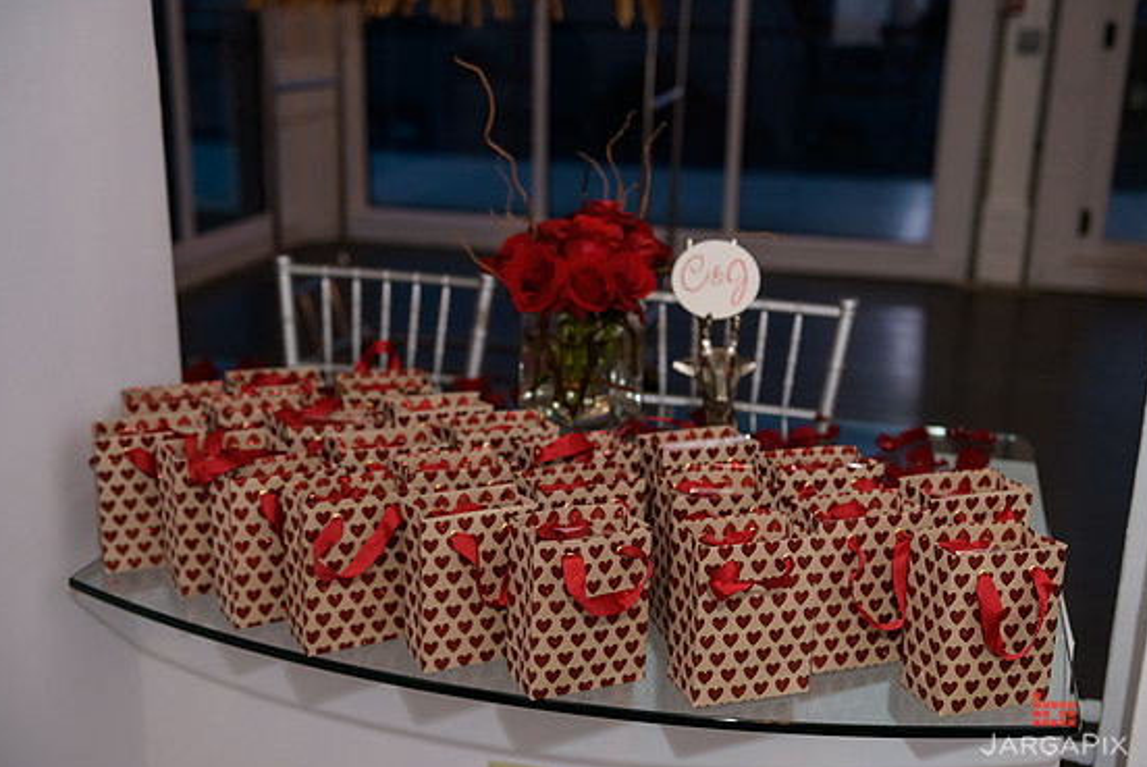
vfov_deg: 31.9
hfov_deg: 46.4
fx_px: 1339
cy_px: 398
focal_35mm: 42
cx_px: 578
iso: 1600
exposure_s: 1/125
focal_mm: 40
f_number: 3.2
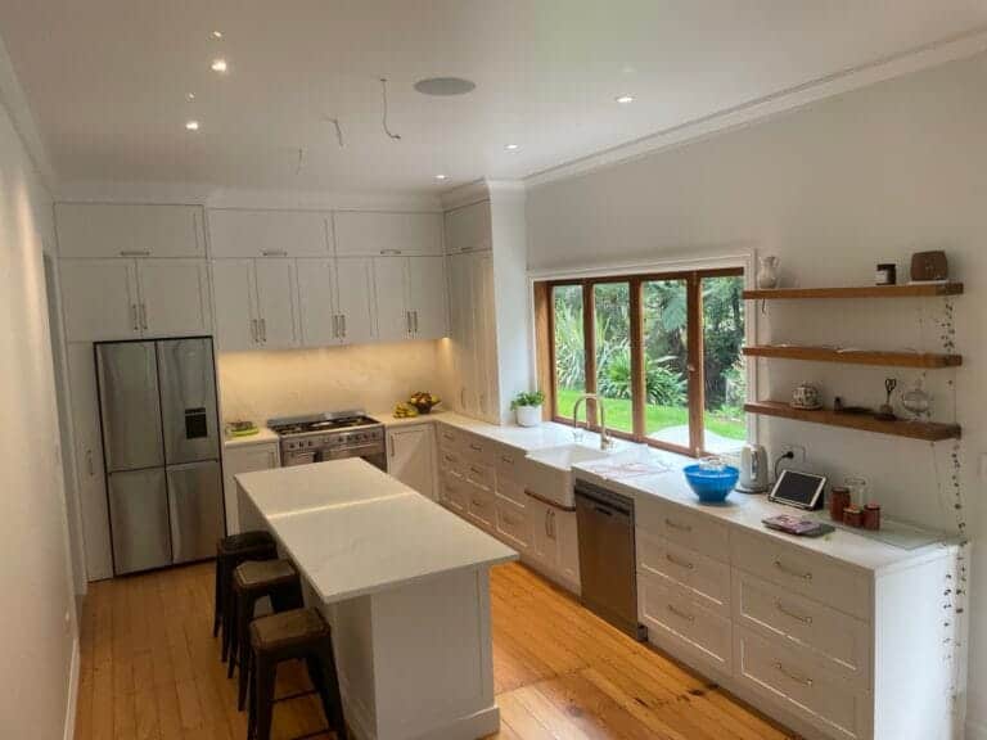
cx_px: 494
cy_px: 370
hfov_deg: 67.3
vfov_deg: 53.1
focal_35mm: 26
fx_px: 741
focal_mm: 4.2
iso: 100
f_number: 1.6
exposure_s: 1/121
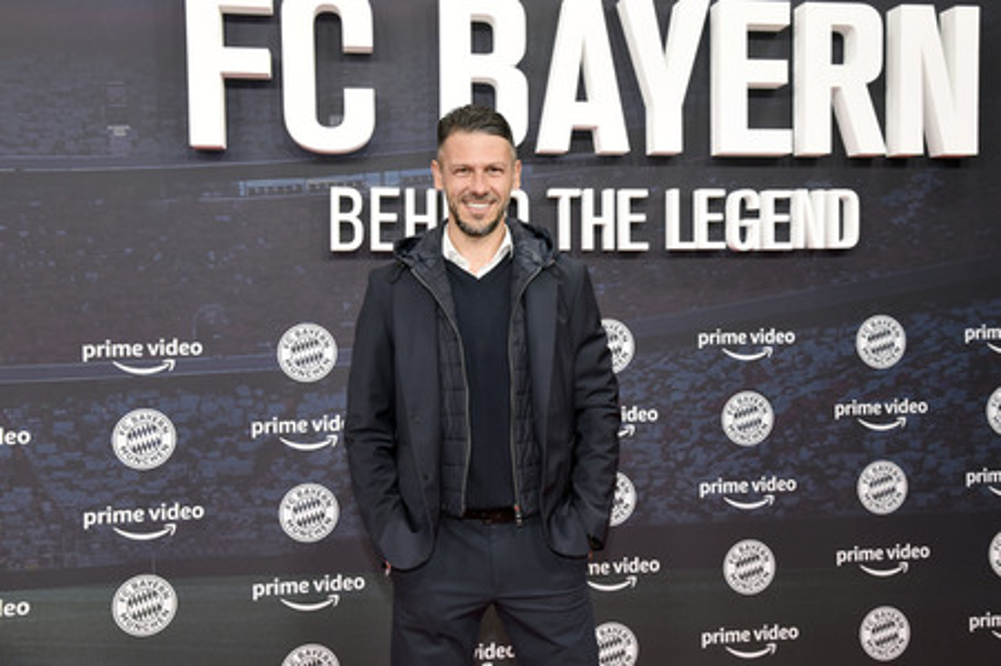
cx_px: 500
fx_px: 1056
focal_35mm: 38
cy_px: 333
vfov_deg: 35.0
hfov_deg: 50.7
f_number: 6.3
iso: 1600
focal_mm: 38
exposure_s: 1/125
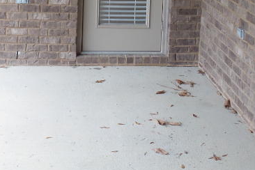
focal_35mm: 67
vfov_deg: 18.8
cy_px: -55
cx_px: 105
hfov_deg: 30.0
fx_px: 475
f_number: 3.5
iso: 100
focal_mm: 4.1
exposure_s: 1/60
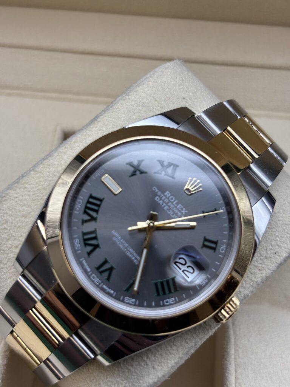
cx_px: 145
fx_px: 581
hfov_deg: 28.0
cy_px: 194
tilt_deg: -50.9
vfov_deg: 36.8
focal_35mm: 52
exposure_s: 1/81
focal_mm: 5.96
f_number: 1.6
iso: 50
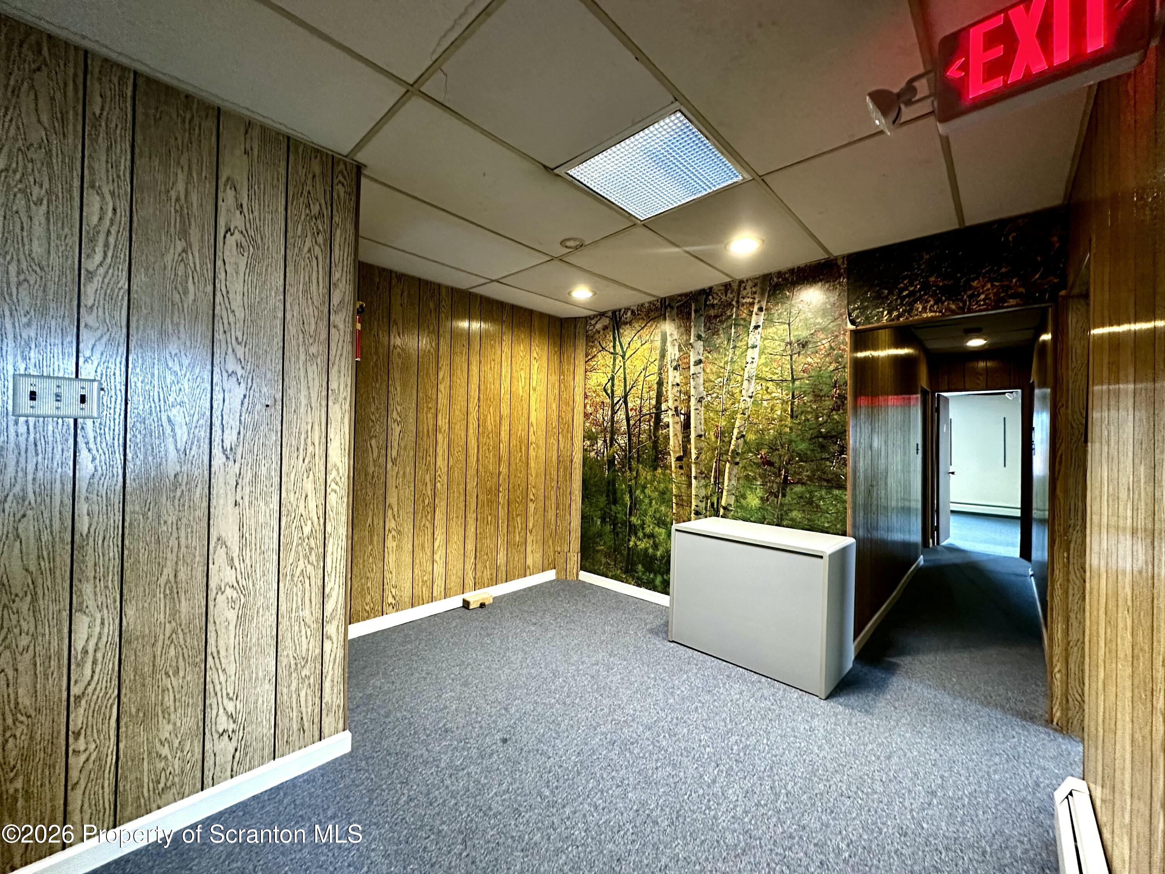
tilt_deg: +1.3
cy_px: 437
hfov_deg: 102.1
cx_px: 582
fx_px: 471
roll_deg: -0.5
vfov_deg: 85.7
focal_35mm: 14
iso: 640
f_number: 2.2
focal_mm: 2.22
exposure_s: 1/60
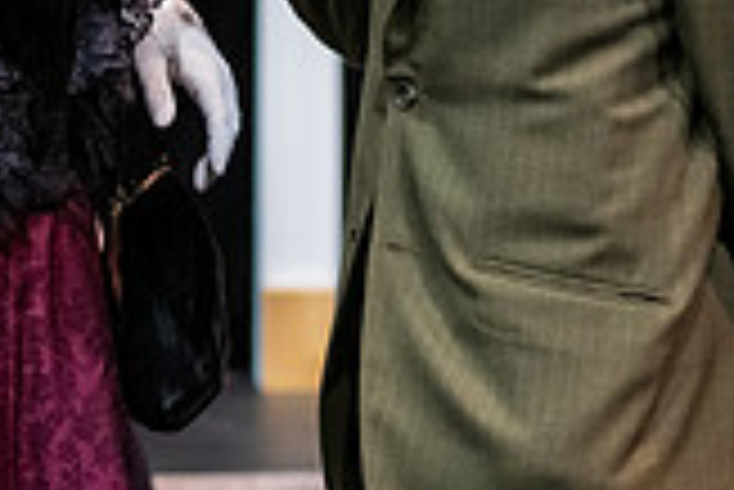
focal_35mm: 249
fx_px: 5081
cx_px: 86
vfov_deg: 5.5
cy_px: -353
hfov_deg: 8.2
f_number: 3.2
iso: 3200
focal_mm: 70
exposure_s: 1/200
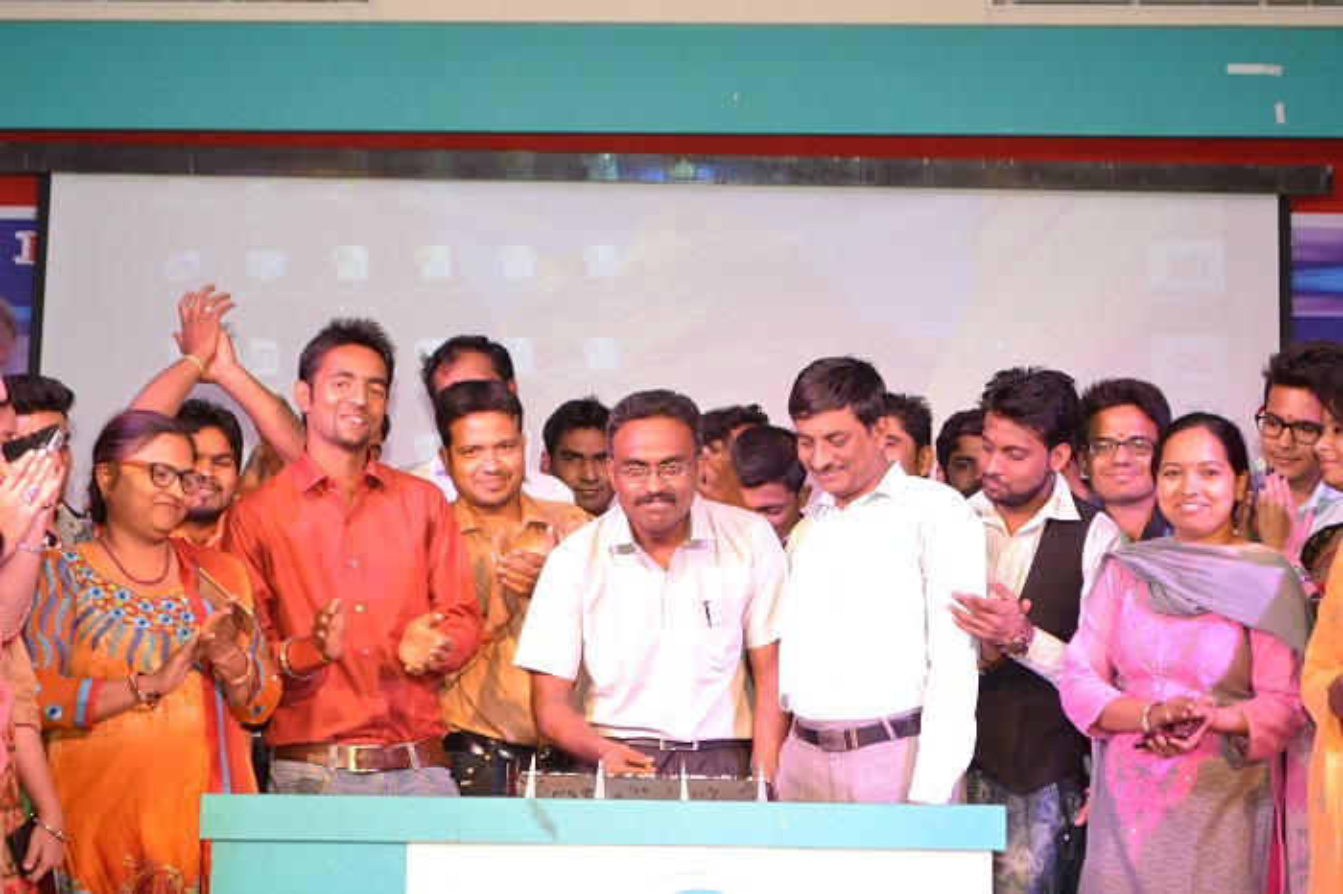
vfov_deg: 19.7
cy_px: 447
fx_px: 2573
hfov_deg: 29.3
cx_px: 672
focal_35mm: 69
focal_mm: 46
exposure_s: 1/100
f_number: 7.1
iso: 1600
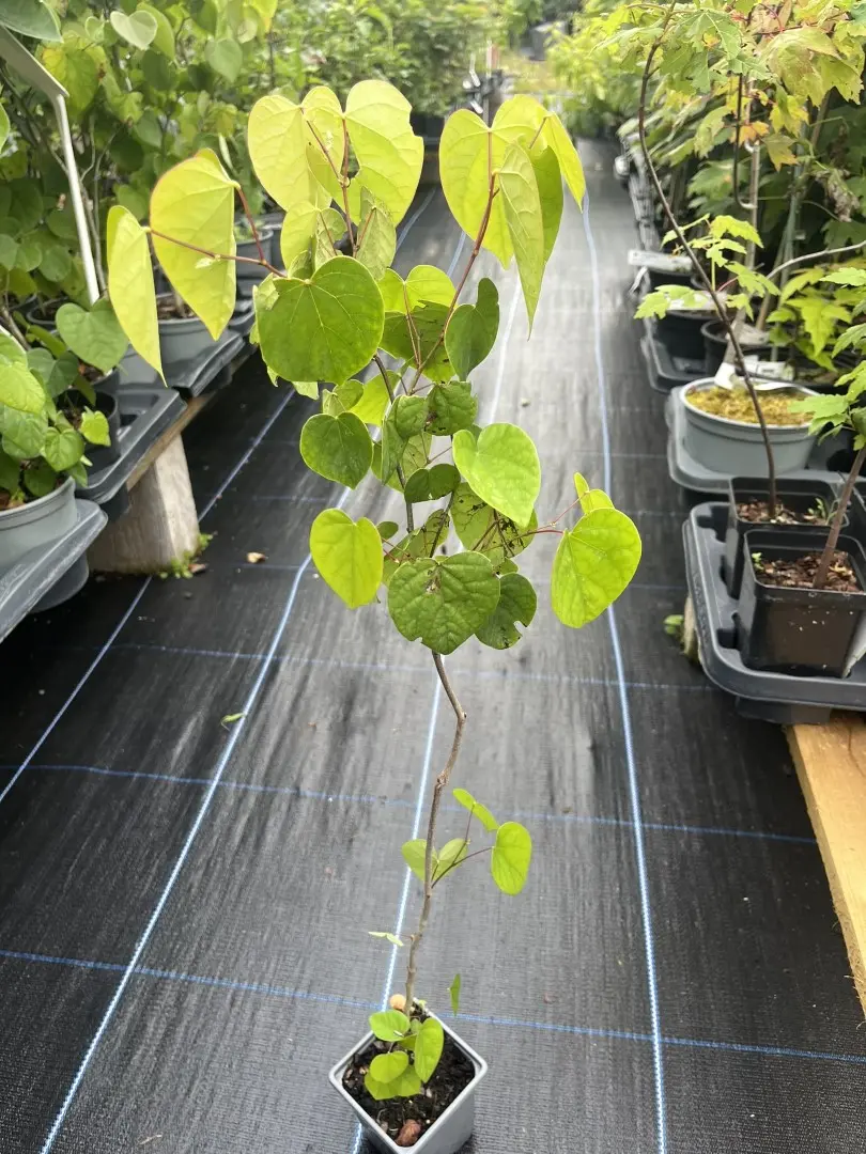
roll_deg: -1.8
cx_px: 433
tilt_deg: -31.8
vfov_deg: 67.3
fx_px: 867
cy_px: 577
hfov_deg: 53.1
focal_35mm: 26
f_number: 1.6
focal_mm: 5.1
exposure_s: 1/121
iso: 40
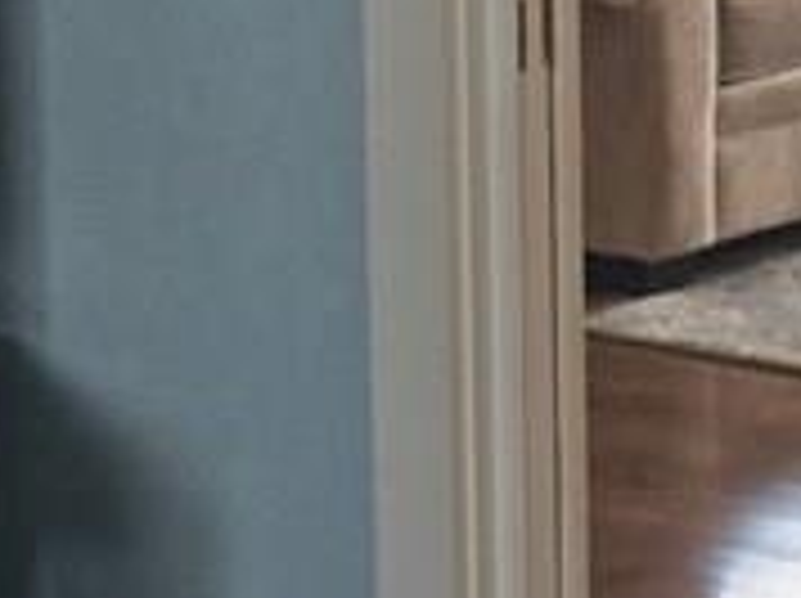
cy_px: -121
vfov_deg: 8.8
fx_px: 3859
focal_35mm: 167
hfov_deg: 11.5
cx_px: 1044
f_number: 2.2
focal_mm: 4.15
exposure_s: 1/60
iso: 32
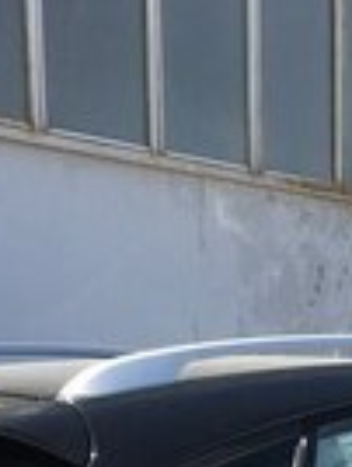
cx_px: 321
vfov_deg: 17.2
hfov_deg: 13.7
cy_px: 610
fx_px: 1446
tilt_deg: -8.4
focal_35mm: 107
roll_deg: +0.0
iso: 25
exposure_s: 1/646
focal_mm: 4.15
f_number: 2.2
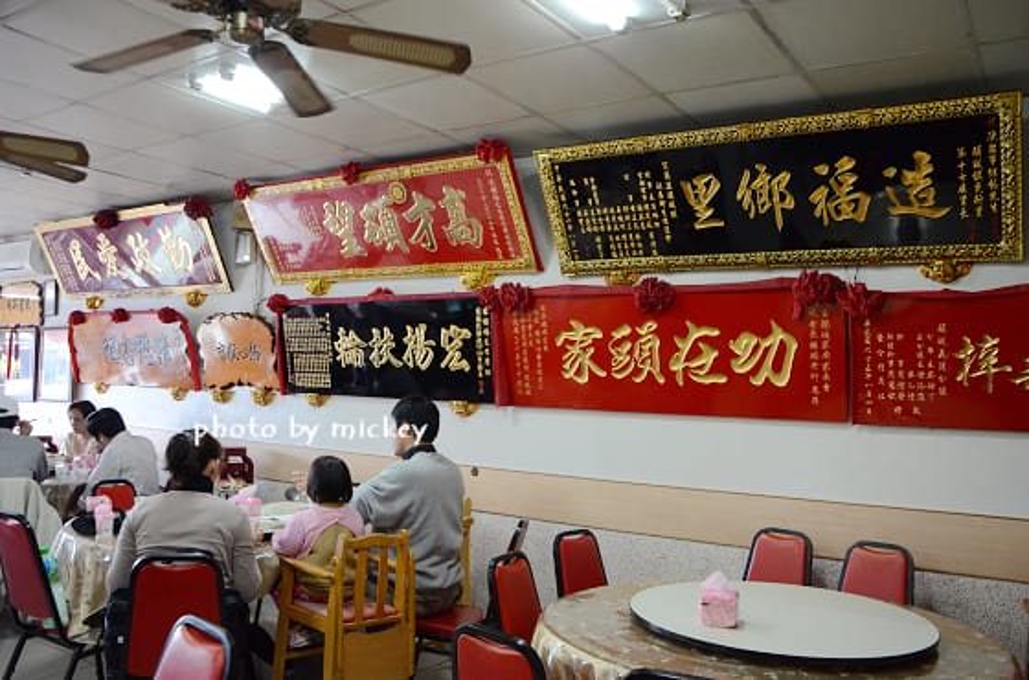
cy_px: 340
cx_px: 514
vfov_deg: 43.4
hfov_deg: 62.1
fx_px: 855
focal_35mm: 30
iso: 1600
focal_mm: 20
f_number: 3.5
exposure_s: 1/100
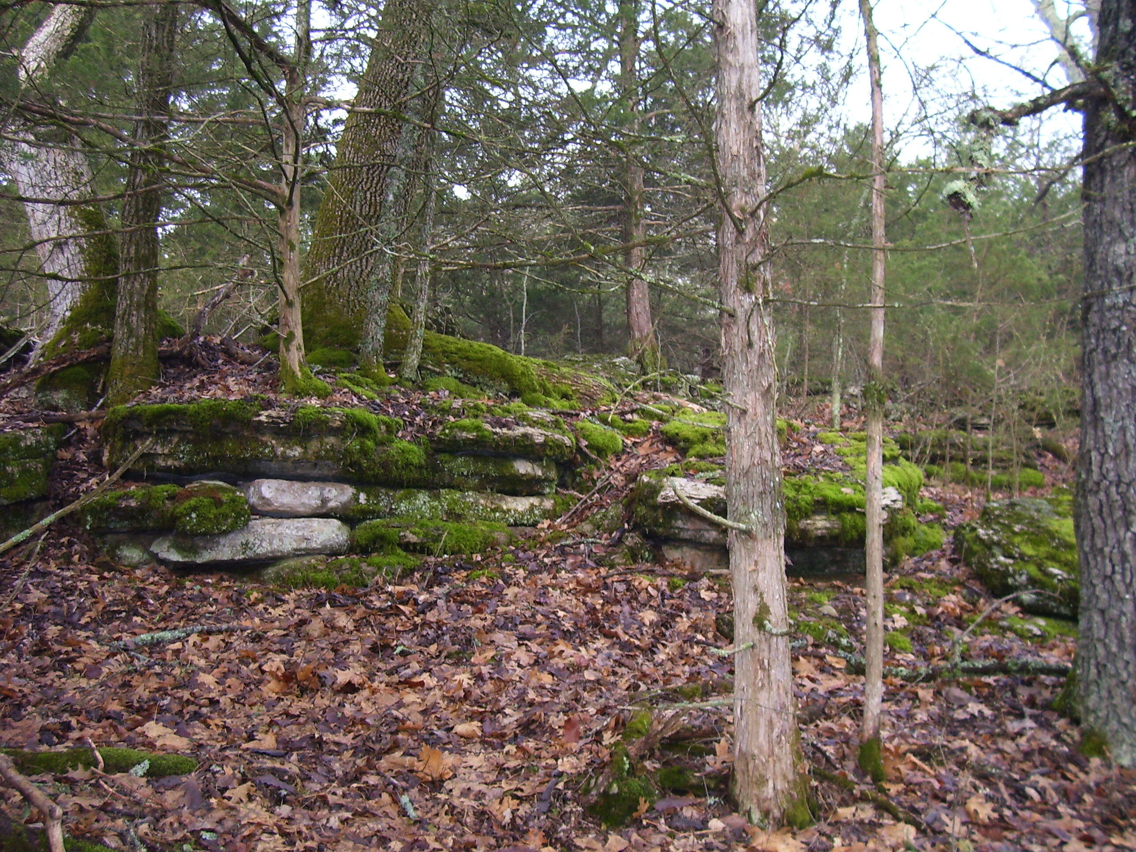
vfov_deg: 41.8
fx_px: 1116
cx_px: 568
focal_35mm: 34
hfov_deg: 54.0
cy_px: 426
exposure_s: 1/60
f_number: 2.7
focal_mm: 5.6
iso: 80
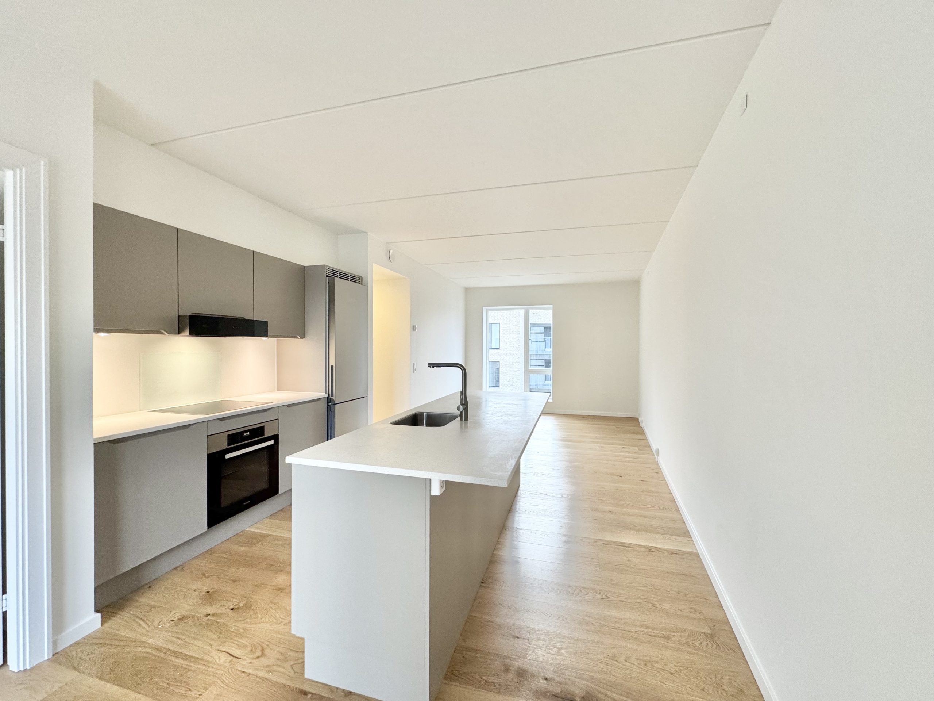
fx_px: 378
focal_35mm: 14
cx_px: 467
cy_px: 350
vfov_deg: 85.7
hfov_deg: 102.1
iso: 160
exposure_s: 1/100
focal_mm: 2.22
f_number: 2.2
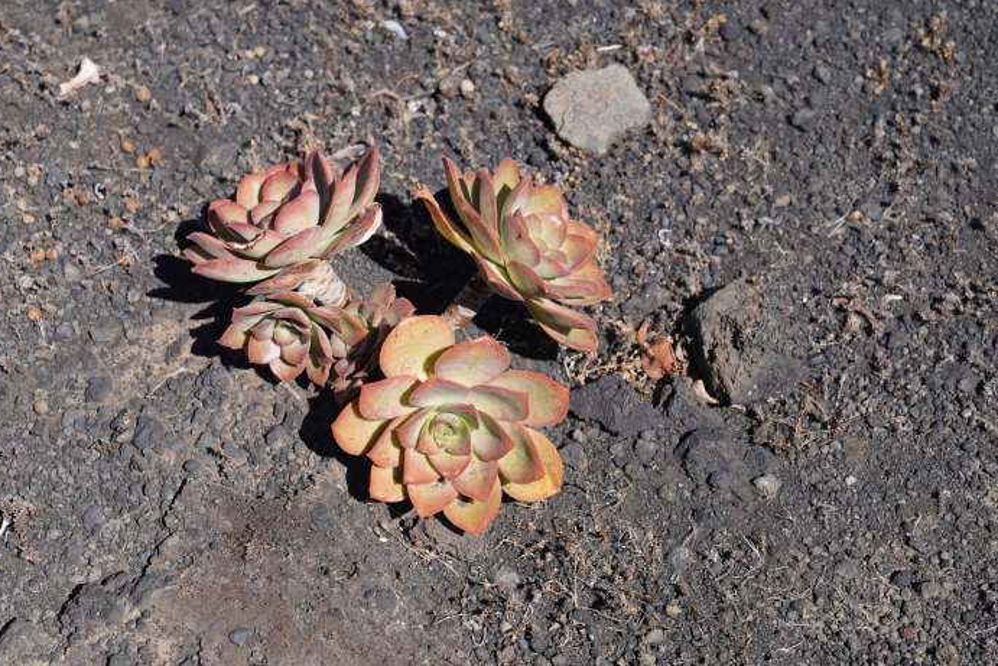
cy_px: 313
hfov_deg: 25.0
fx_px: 2246
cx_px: 442
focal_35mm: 81
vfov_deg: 16.9
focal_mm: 70
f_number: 6.3
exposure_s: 1/400
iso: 100
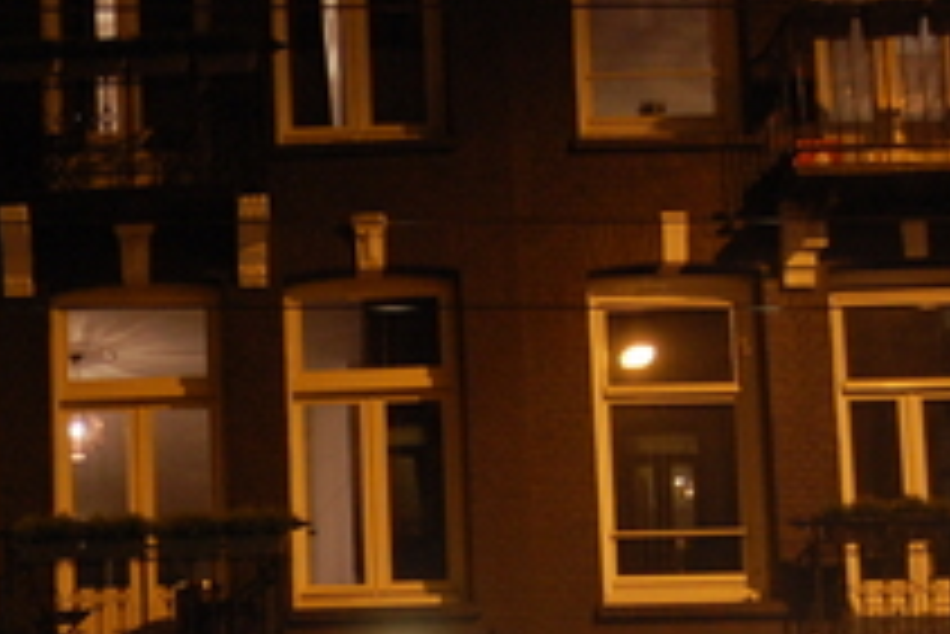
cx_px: -113
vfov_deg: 12.9
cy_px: 814
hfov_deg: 19.0
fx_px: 2720
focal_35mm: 103
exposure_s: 1/10
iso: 800
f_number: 3.8
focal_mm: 22
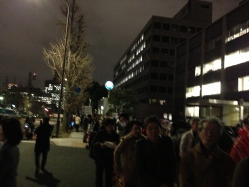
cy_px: 94
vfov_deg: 43.0
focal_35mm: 33
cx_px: 124
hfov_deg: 55.3
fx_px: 238
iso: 800
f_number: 2.4
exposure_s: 1/15
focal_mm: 4.13
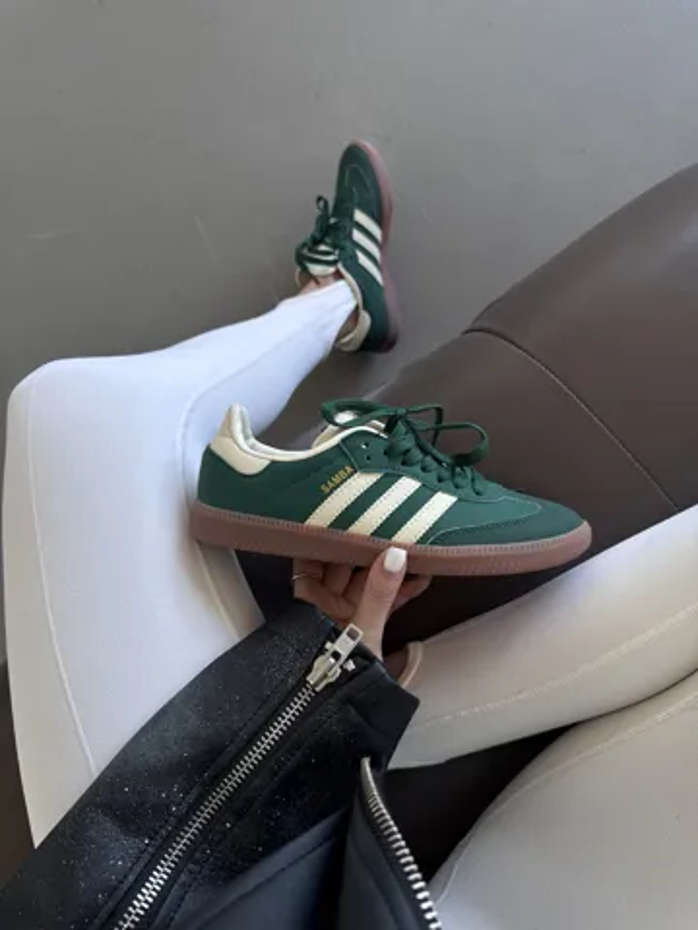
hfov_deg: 56.8
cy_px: 465
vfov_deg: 71.6
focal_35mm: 24
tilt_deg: -84.4
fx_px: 645
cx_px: 349
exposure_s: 1/121
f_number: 1.78
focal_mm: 6.76
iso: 64
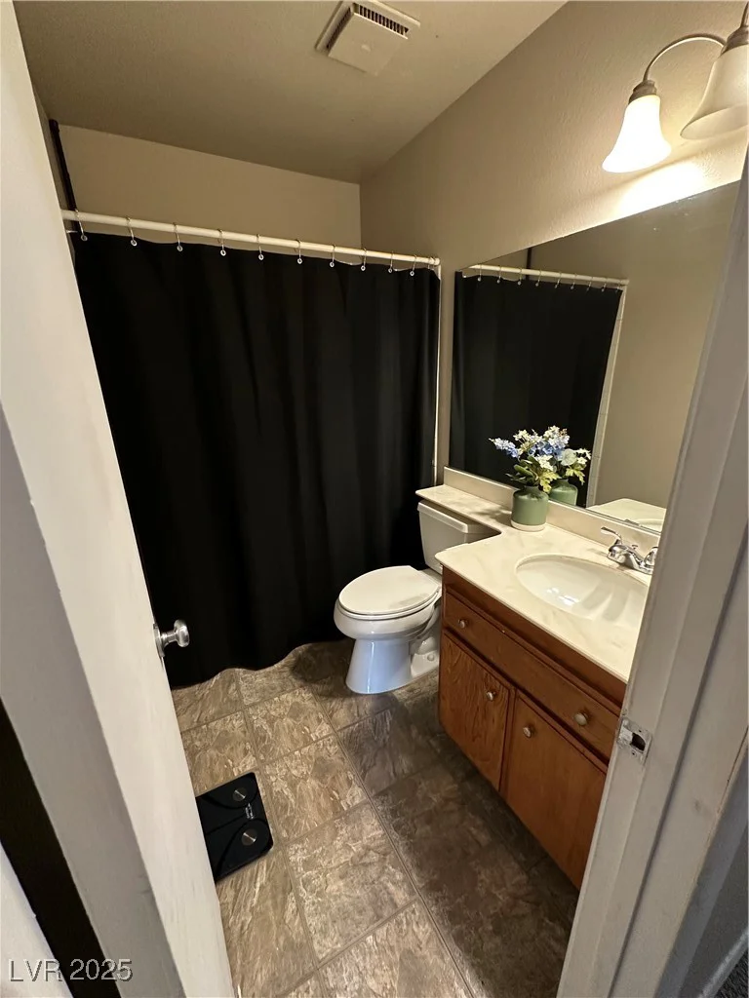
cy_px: 499
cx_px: 374
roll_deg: +0.5
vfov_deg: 102.1
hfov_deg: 85.7
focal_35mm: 14
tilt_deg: -17.9
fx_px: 404
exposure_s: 1/60
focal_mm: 2.22
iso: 400
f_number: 2.2
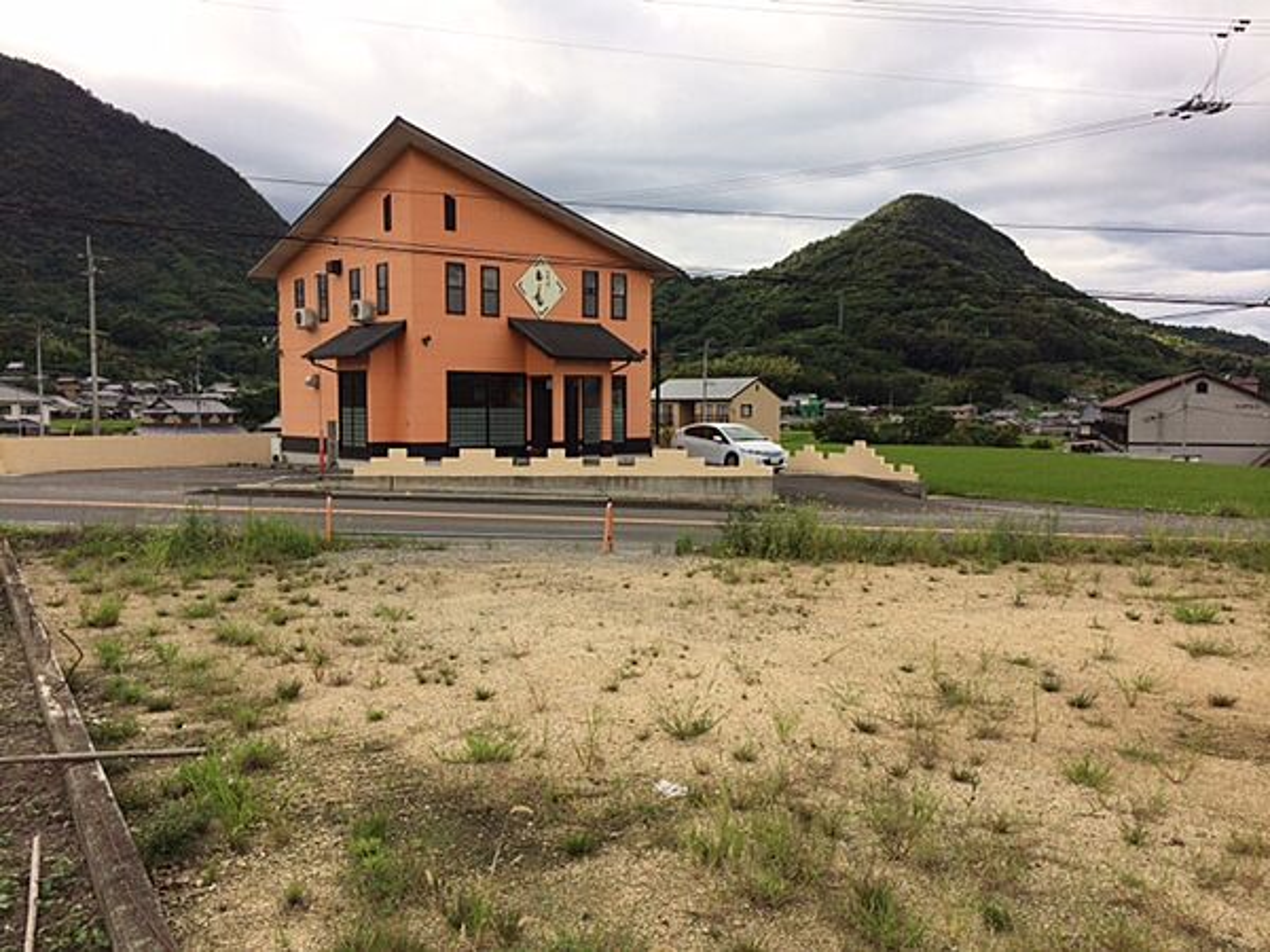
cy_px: 476
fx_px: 1101
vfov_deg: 46.8
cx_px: 635
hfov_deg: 60.0
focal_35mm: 30
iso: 50
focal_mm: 4.12
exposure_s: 1/1282
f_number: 2.2
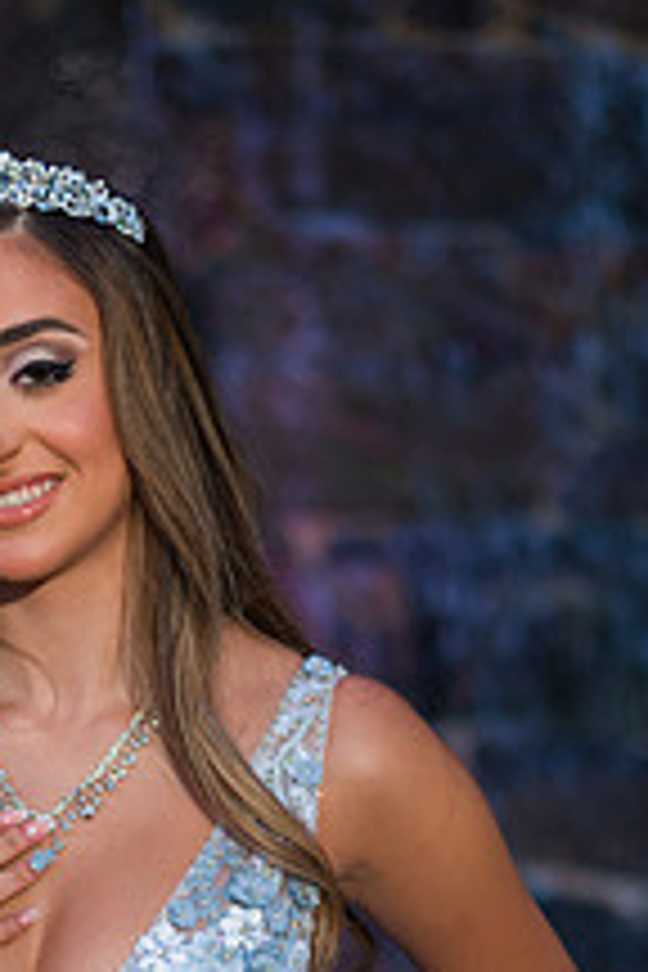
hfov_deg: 13.1
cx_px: 74
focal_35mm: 104
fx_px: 2808
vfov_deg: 19.4
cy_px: 824
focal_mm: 50
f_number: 2
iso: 200
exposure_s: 1/125
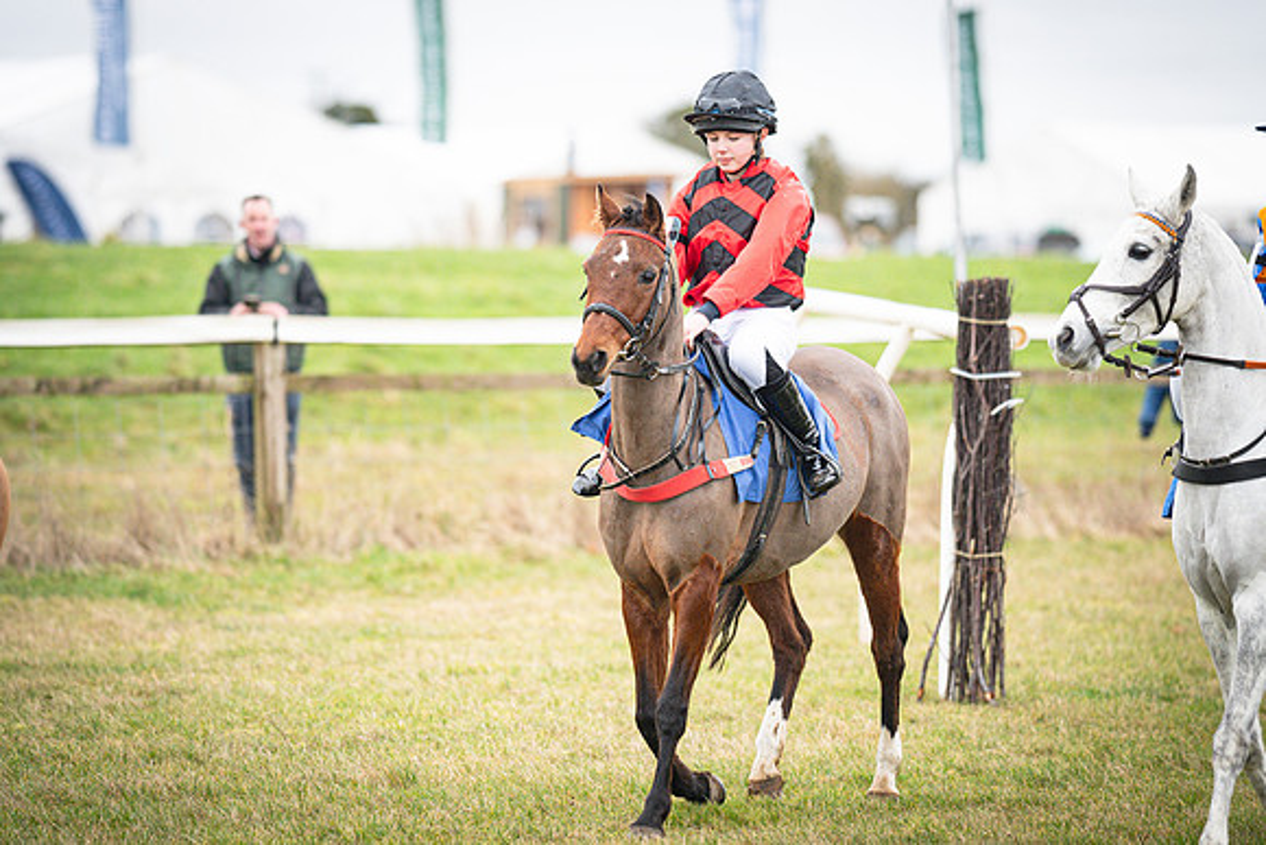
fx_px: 7105
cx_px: 633
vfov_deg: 6.8
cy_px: 422
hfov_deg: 10.2
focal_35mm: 202
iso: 800
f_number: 1.9
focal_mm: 135
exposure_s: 1/1200
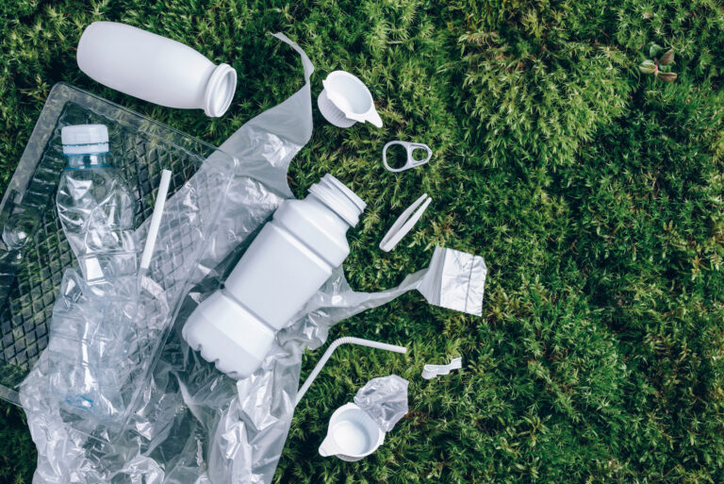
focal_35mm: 50
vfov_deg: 27.0
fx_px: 1006
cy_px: 242
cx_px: 362
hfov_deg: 39.6
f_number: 11
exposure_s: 1/50
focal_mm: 50
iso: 50
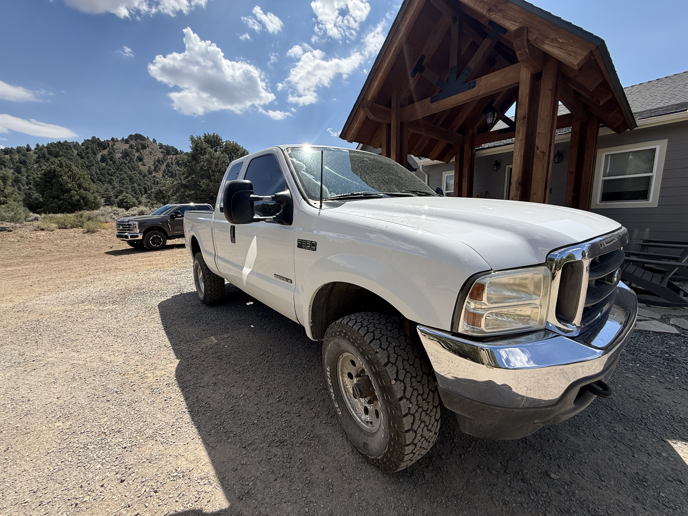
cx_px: 344
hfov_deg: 102.1
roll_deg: +0.7
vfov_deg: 85.7
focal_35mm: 14
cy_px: 258
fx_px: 278
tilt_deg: -8.9
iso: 50
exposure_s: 1/2024
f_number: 2.2
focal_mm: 2.22
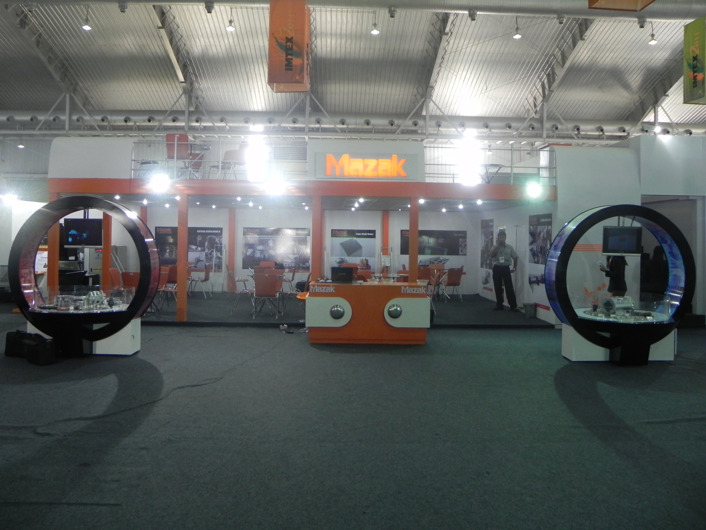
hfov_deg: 61.7
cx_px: 353
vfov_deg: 48.2
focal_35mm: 29
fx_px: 591
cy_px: 265
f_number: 2.8
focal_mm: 5.2
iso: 365
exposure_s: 1/60
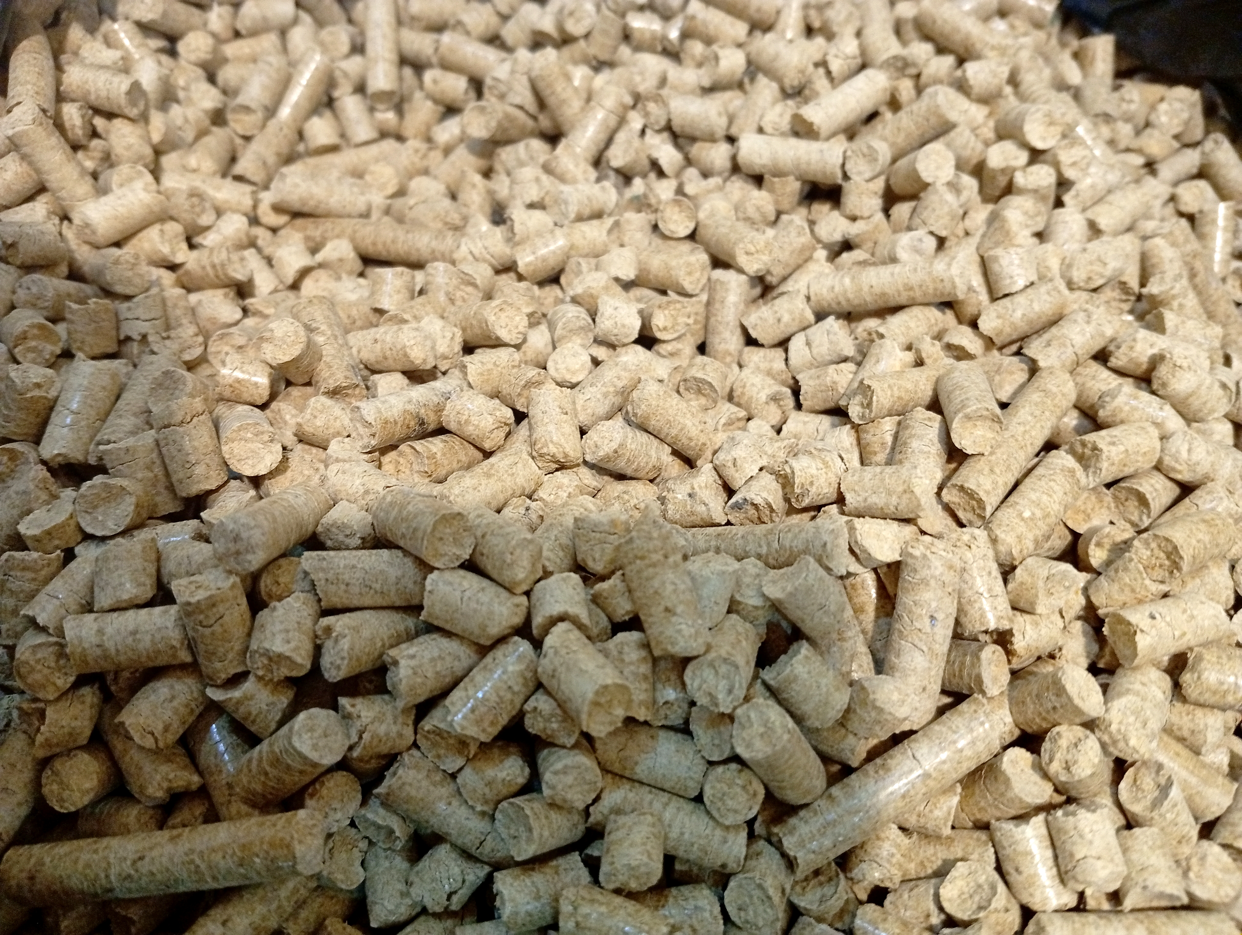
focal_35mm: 27
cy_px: 468
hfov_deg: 65.3
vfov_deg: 51.5
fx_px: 970
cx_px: 621
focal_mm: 3.98
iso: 552
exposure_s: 1/20
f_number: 1.8
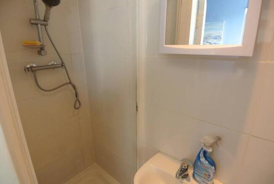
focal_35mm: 18
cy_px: 92
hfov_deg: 89.9
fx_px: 137
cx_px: 137
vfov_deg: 67.6
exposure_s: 1/50
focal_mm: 6.7
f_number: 4.5
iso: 400
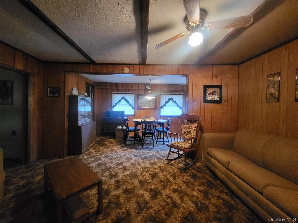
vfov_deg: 89.9
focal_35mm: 13
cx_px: 149
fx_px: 112
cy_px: 112
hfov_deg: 106.2
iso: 800
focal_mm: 1.74
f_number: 2.2
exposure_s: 1/24
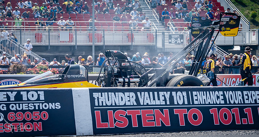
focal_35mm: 105
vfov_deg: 11.0
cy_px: 72
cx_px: 148
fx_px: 708
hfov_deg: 20.7
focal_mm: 42
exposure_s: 1/640
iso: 100
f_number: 5.6
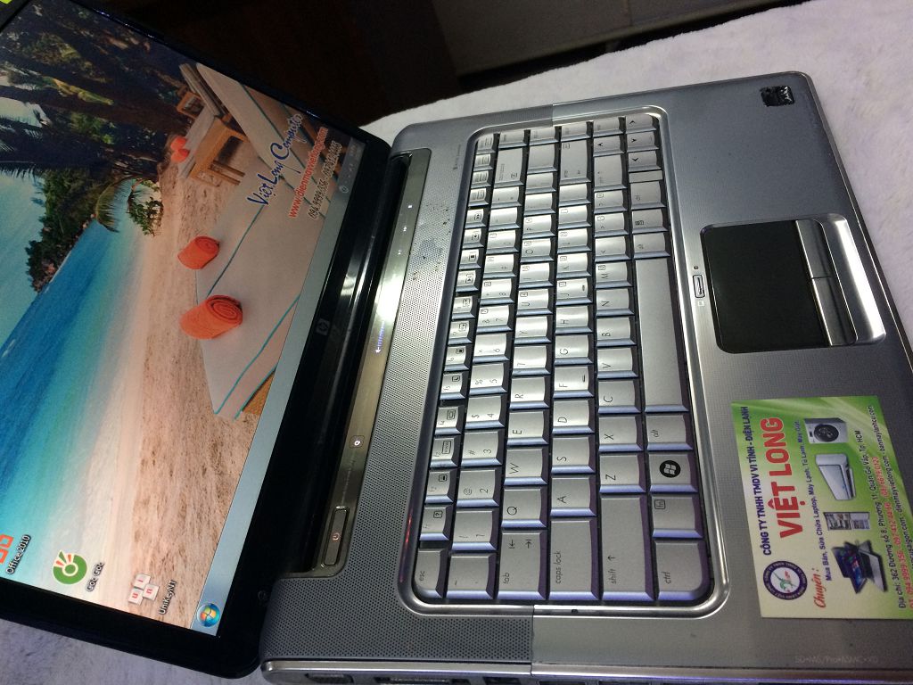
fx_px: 765
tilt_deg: -42.8
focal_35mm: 29
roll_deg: +23.7
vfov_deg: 48.2
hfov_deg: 61.7
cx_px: 456
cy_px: 342
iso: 200
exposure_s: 1/33
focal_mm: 4.15
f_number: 2.2
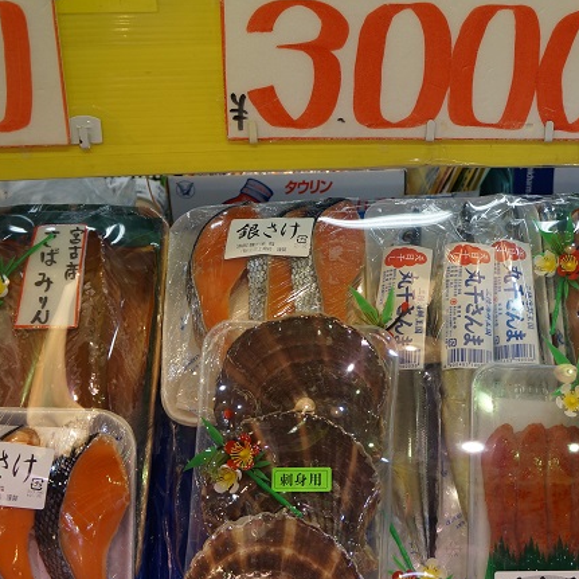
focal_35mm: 48
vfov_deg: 35.3
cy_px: 336
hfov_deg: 34.7
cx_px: 429
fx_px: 908
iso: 400
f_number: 4
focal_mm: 20
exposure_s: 1/160
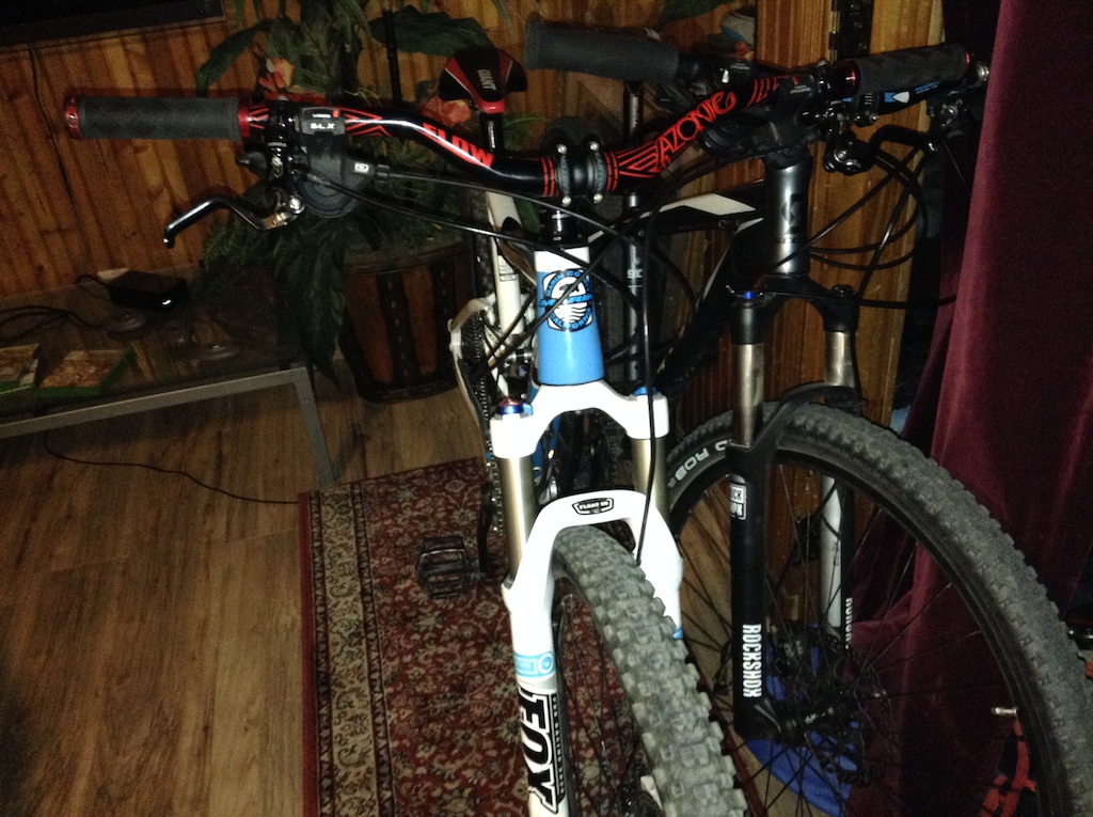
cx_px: 546
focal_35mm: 33
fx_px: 1041
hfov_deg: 55.4
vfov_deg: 42.8
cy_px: 408
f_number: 2.4
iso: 250
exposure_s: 1/16
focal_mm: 3.3
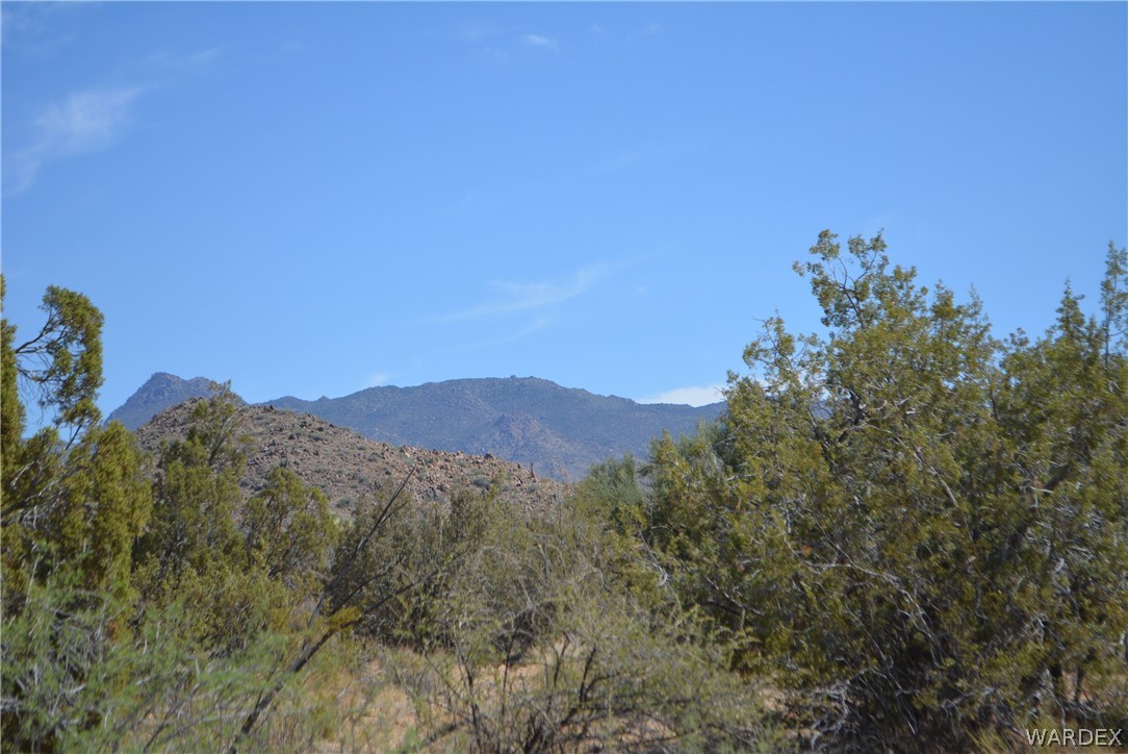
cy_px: 377
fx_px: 2586
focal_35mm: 82
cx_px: 564
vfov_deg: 16.6
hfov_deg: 24.6
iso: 400
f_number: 6.3
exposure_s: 1/1600
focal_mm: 55
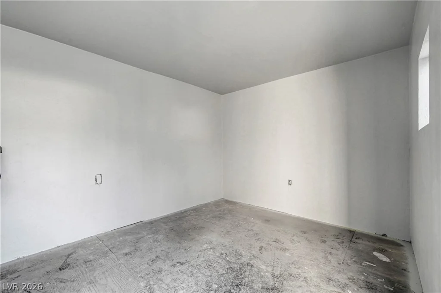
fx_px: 184
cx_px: 220
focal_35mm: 15
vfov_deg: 77.2
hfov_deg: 100.4
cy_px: 146
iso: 800
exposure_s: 1/13
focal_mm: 15
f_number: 8
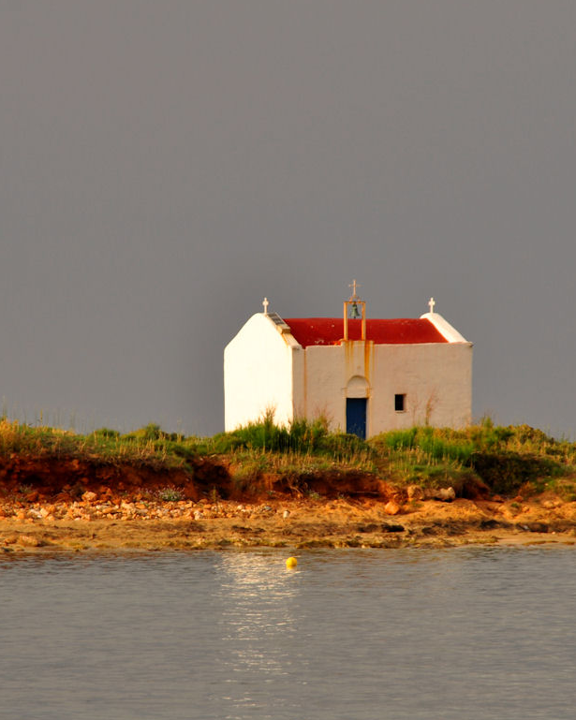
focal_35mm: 439
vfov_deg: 4.4
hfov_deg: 3.5
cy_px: 369
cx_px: 282
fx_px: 9357
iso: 200
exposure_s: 1/320
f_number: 10
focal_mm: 200
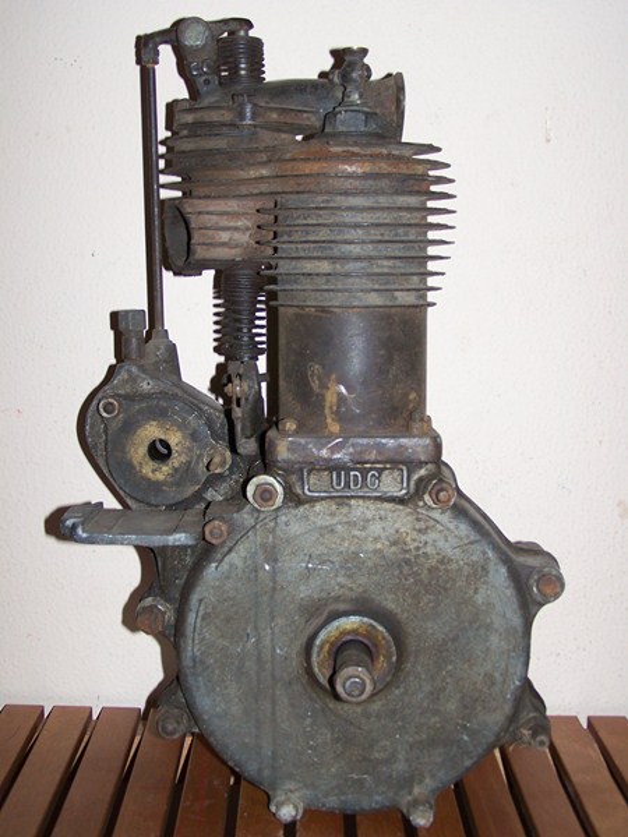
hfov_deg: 28.6
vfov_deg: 37.5
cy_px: 418
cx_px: 314
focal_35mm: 51
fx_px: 1234
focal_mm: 8.5
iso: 80
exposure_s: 1/60
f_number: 3
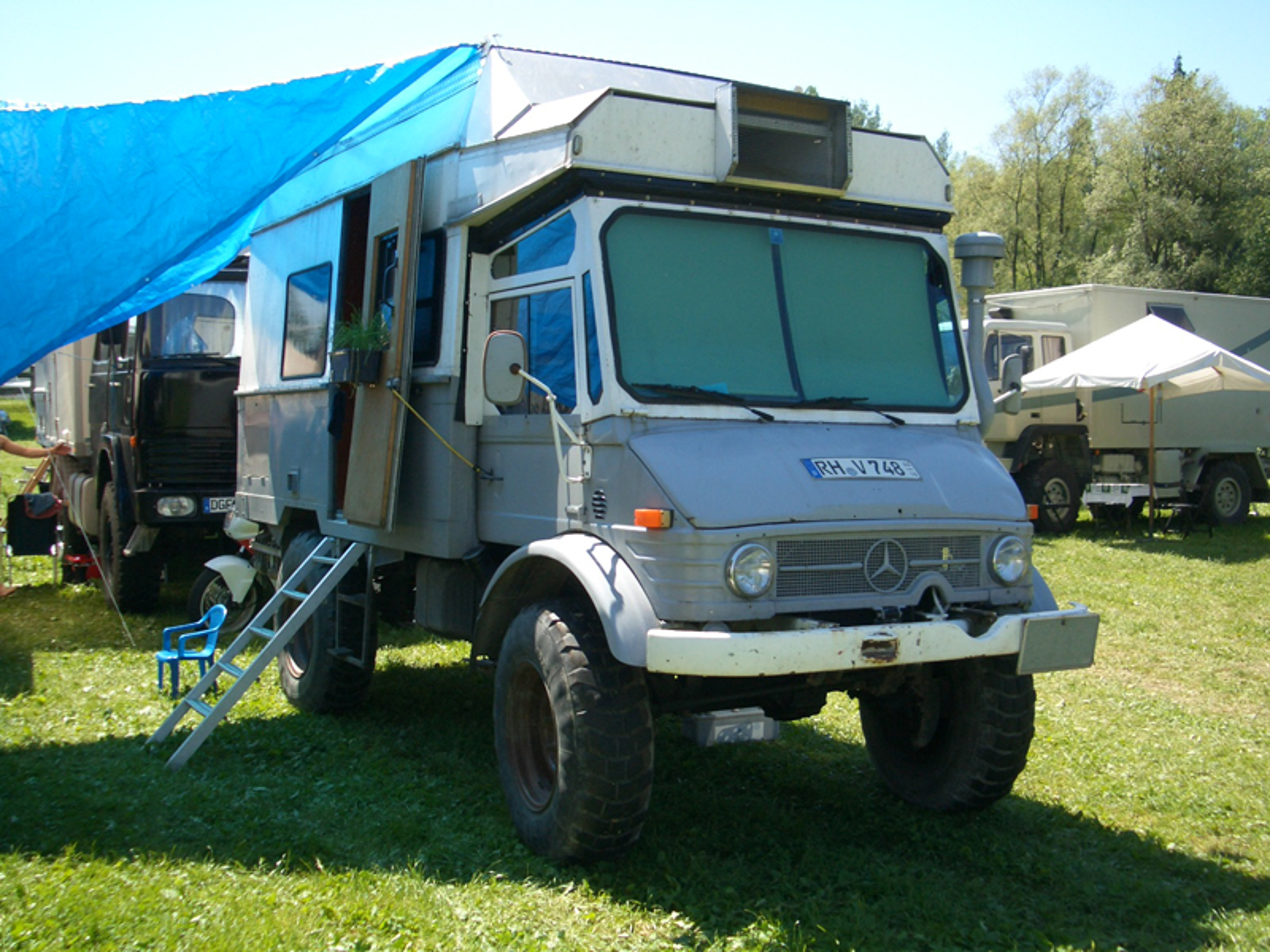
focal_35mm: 41
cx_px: 635
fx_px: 1504
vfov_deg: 35.1
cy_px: 476
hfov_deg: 45.8
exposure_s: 1/500
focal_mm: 6.8
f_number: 2.8
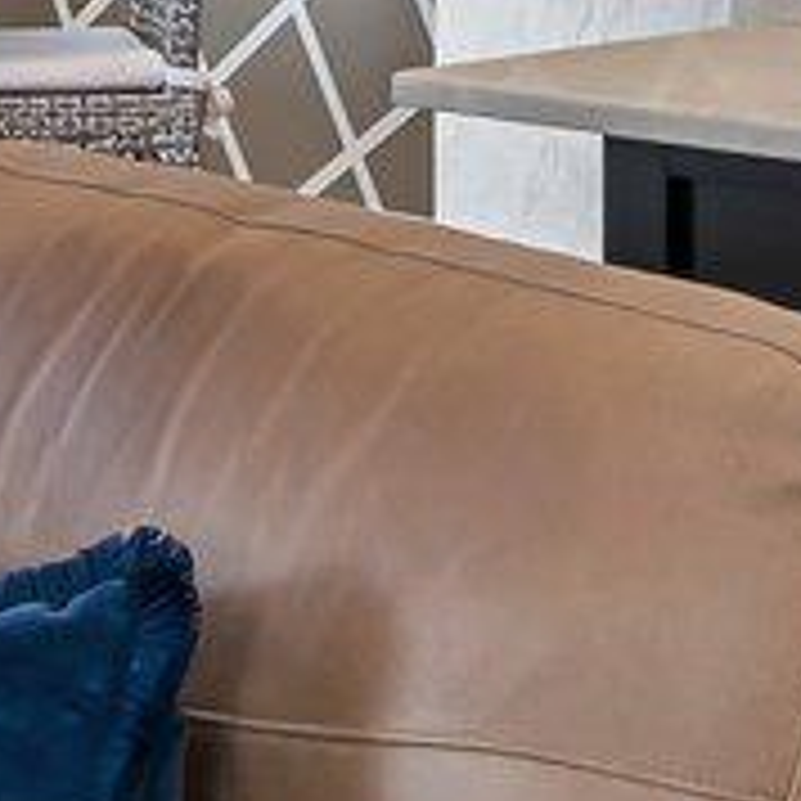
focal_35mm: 137
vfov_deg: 12.2
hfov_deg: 12.7
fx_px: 3587
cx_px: 648
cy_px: -389
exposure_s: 1/10
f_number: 8
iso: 400
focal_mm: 14
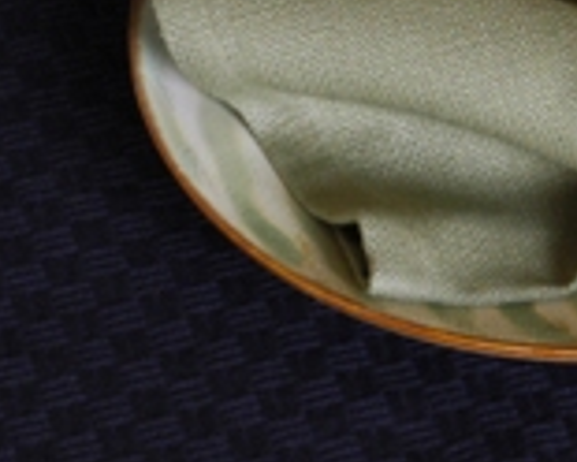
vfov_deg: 4.0
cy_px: 89
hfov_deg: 5.0
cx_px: 391
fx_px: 6566
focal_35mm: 385
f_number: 16
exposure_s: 2
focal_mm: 85
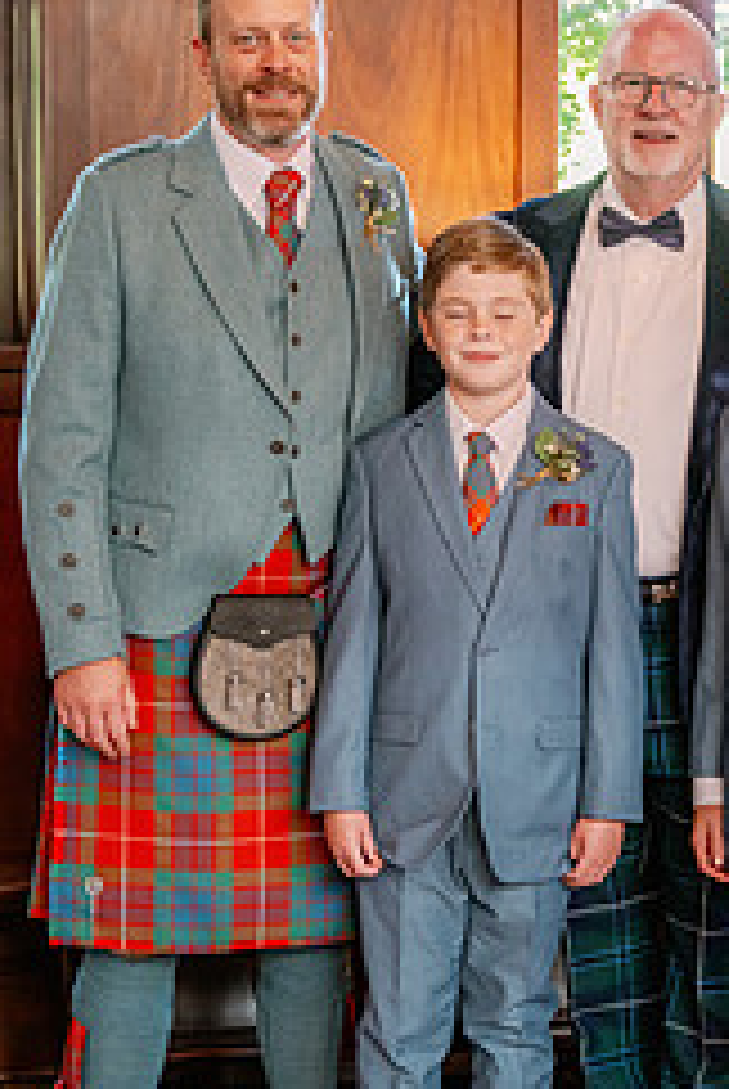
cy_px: 648
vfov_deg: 22.3
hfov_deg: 15.0
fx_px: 2756
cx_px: 562
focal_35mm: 91
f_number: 2.8
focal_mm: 49
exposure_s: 1/100
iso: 1250
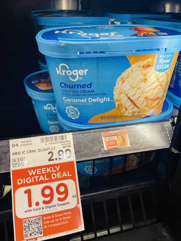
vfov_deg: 67.3
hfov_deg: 53.1
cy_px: 120
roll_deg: +0.1
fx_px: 181
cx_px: 90
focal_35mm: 26
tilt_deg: -28.3
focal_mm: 4.2
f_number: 1.6
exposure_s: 1/120
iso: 100
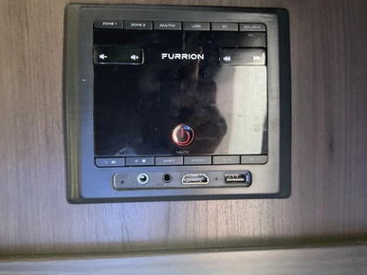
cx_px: 185
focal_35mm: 30
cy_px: 140
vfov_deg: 46.8
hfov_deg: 60.0
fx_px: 318
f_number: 1.8
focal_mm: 3
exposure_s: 1/59
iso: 320
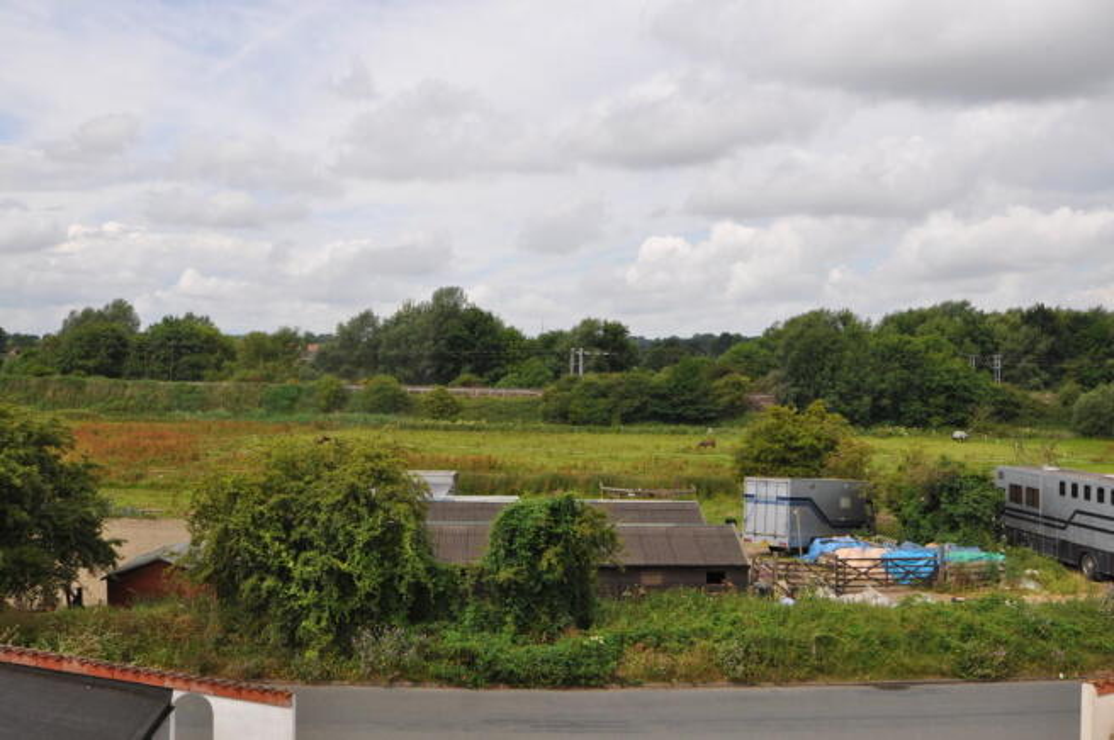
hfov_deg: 53.2
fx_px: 1113
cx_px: 557
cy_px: 370
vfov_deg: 36.8
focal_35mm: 36
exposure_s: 1/200
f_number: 11
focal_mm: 24
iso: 200
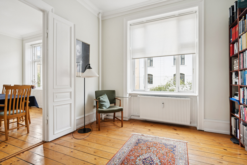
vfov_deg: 67.4
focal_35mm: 18
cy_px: 82
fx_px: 123
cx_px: 124
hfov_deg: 90.0
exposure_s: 1/40
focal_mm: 18
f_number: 6.3
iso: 400
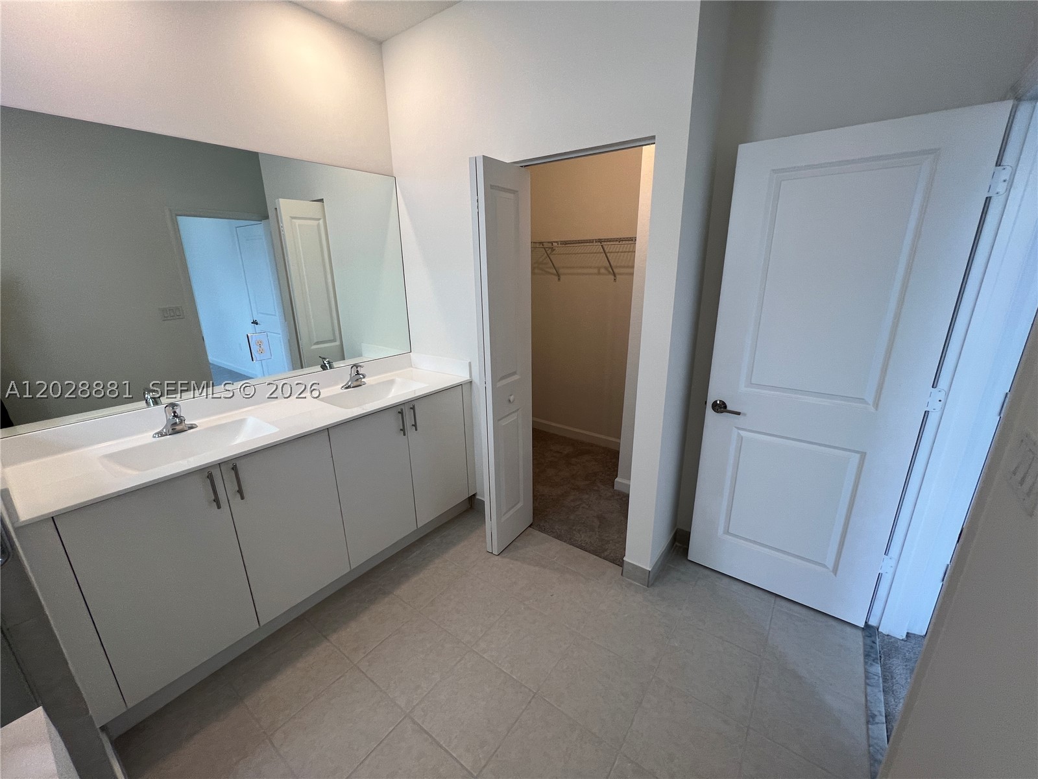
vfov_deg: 89.9
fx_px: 390
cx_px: 519
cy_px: 390
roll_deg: +0.6
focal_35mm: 13
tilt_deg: -16.6
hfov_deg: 106.2
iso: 80
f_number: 1.8
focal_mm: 1.57
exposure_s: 1/120
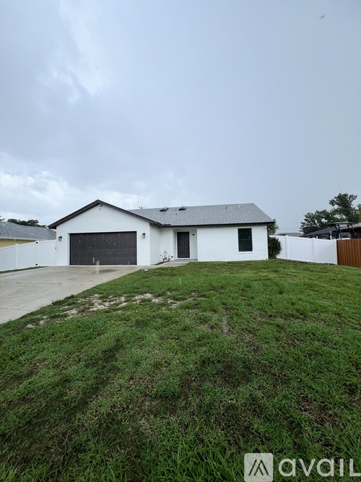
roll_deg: +1.7
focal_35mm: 13
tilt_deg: +2.3
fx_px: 181
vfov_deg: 106.2
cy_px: 241
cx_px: 180
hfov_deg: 89.9
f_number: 1.8
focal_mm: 1.57
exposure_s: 1/903
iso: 32
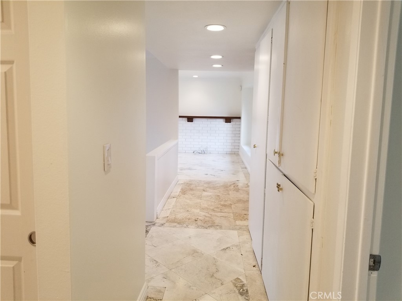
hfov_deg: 67.3
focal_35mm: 26
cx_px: 201
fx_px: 302
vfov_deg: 53.1
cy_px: 150
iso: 125
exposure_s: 1/60
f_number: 1.7
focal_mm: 4.25
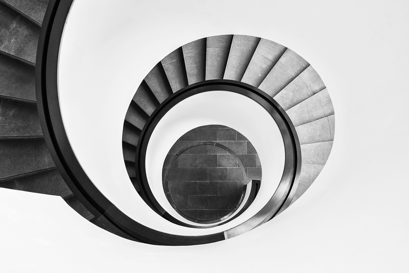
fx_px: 273
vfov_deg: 53.1
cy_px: 136
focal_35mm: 24
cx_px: 204
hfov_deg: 73.7
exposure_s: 1/160
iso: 800
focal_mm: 24
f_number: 7.1
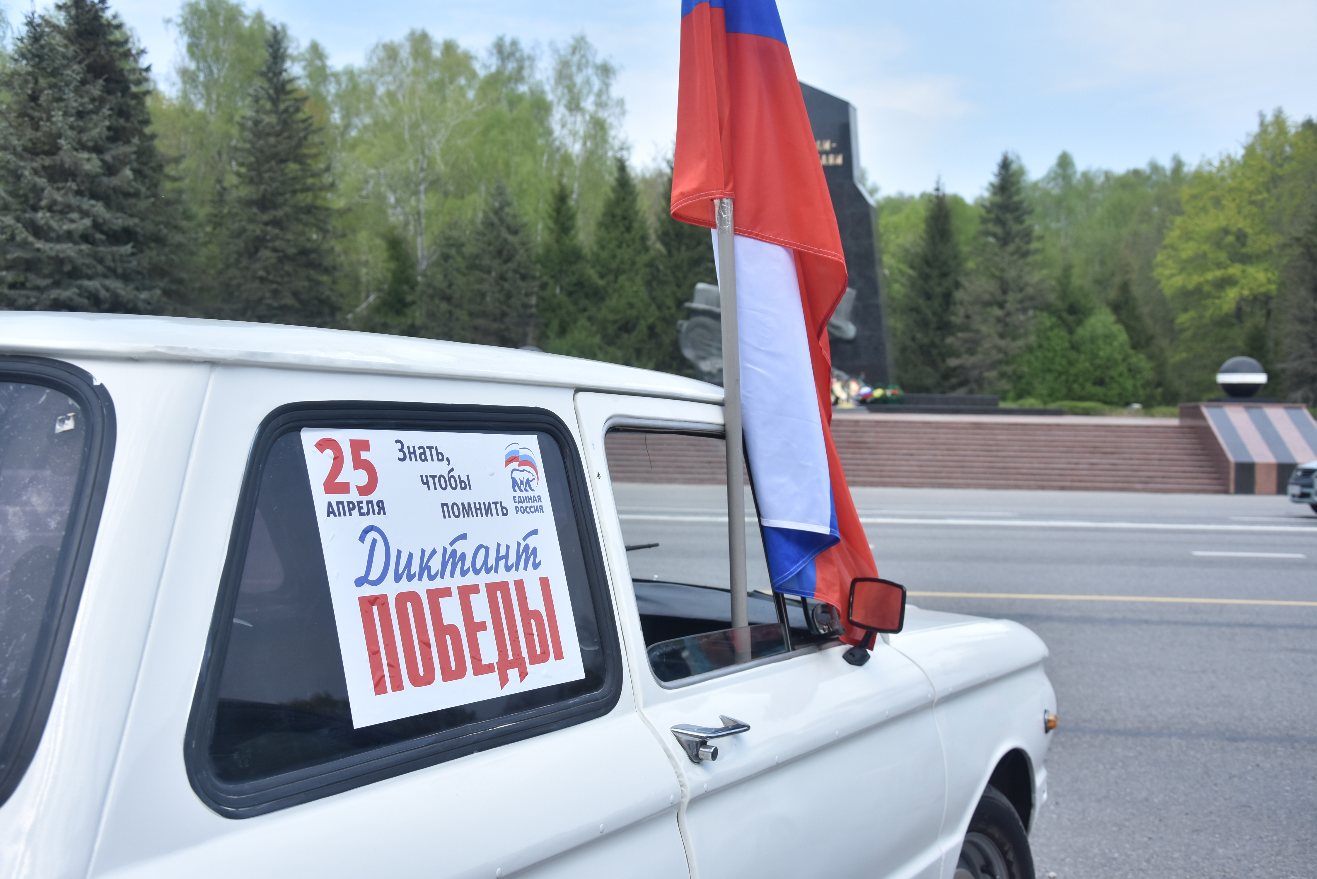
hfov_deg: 46.4
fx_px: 1537
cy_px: 440
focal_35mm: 42
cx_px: 658
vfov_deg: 31.9
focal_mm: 28
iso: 250
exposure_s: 1/1000
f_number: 5.6
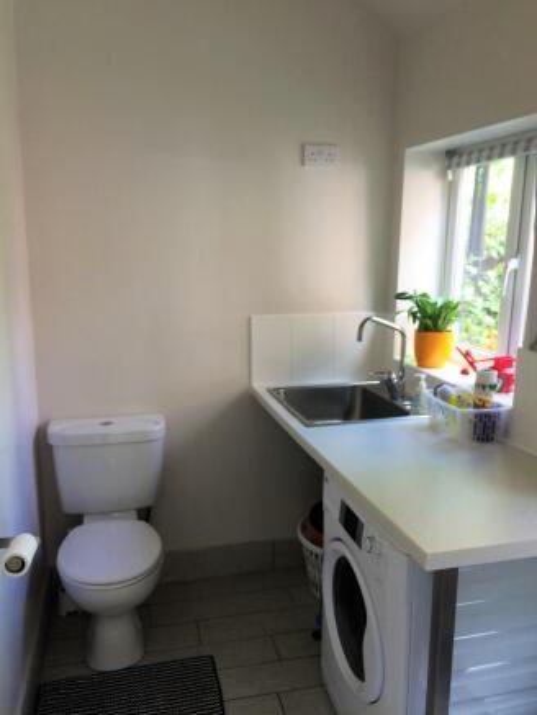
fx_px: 600
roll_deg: -0.4
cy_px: 358
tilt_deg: -12.5
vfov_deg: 61.6
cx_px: 268
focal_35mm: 29
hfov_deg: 48.2
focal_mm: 4.15
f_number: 2.2
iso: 40
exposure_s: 1/33
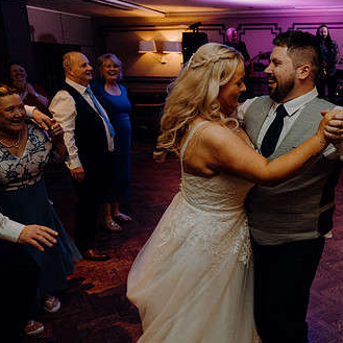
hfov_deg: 44.0
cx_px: 272
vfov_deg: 46.0
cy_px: 173
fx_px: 404
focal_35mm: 36
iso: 2500
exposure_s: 1/160
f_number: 3.5
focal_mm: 24
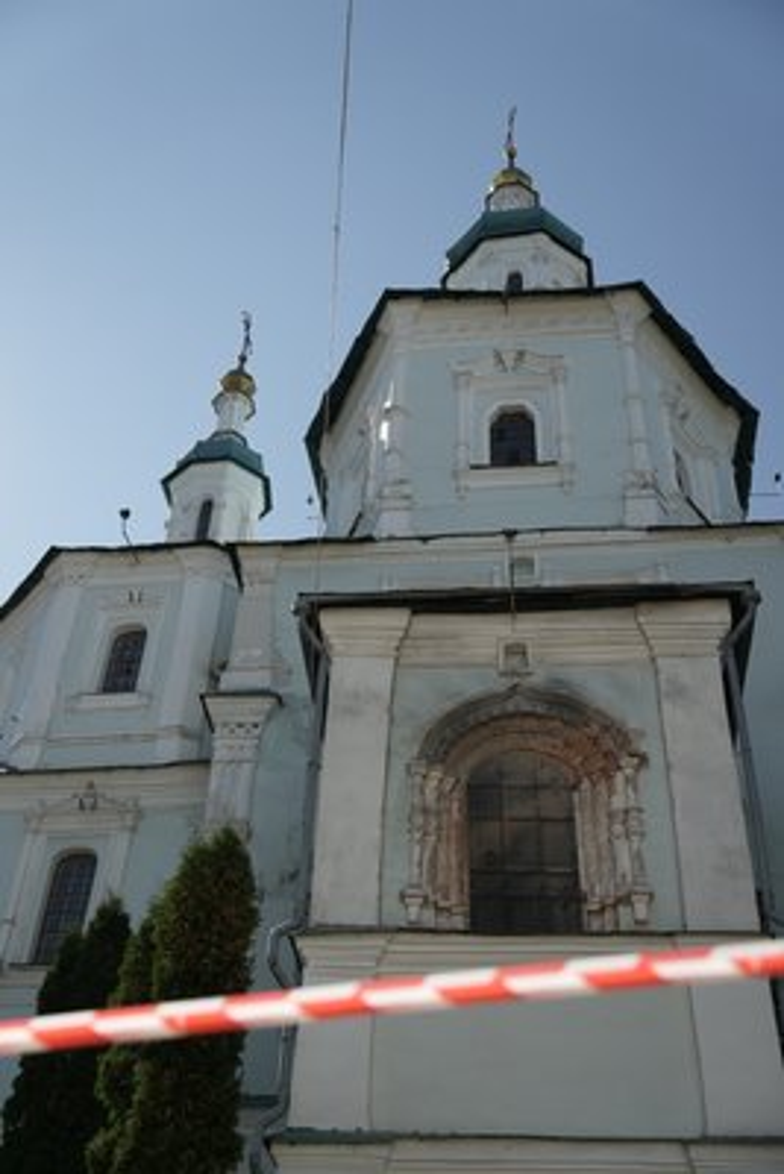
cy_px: 587
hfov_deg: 33.4
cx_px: 392
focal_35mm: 40
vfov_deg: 48.4
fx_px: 1305
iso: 80
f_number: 3.2
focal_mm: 40
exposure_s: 1/250
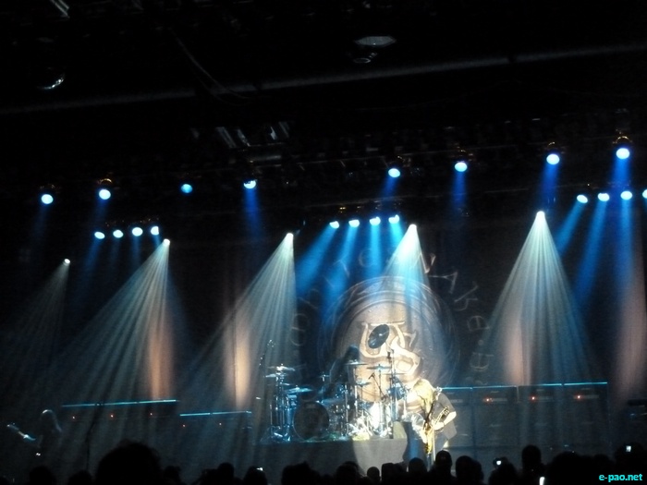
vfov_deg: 20.7
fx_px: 1327
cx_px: 324
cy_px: 242
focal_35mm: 71
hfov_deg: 27.4
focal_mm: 12.7
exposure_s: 1/15
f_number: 4.7
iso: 1600
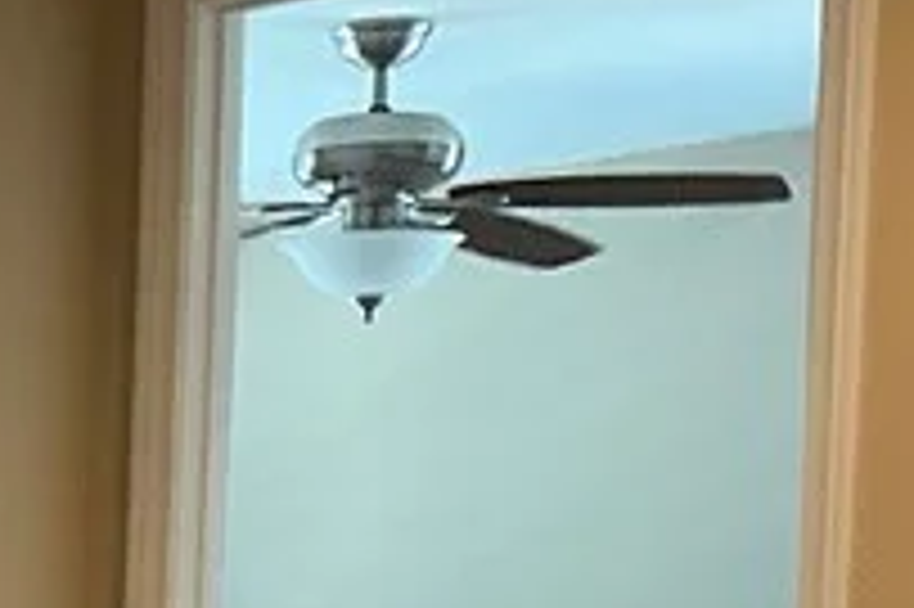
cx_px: -1063
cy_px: 1428
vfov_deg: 8.6
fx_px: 3729
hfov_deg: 12.0
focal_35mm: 147
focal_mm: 3
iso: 125
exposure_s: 1/60
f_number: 1.8
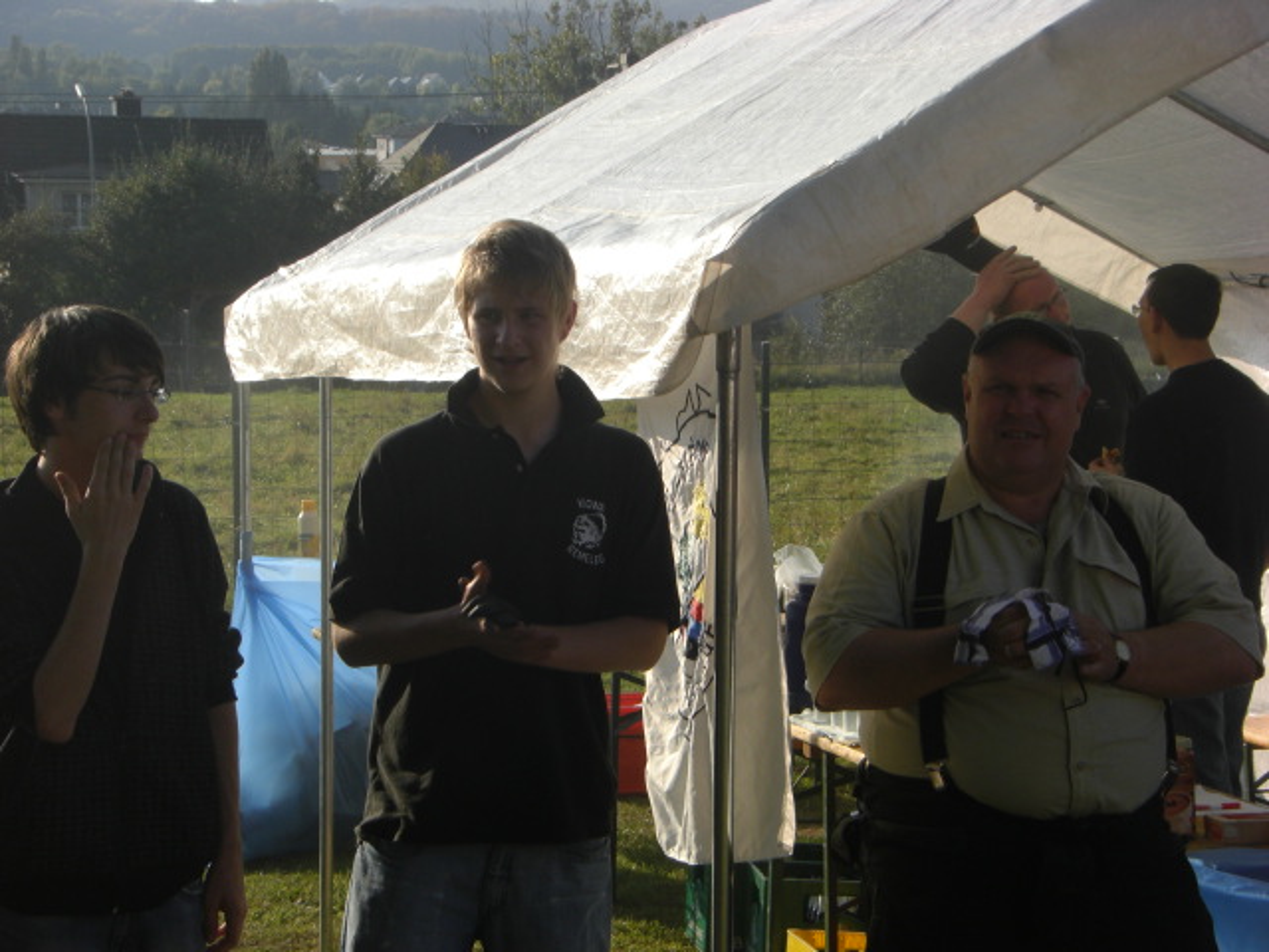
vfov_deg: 15.6
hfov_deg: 20.7
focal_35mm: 95
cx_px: 634
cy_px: 476
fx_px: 3483
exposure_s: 1/250
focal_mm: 15.8
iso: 50
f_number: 5.6
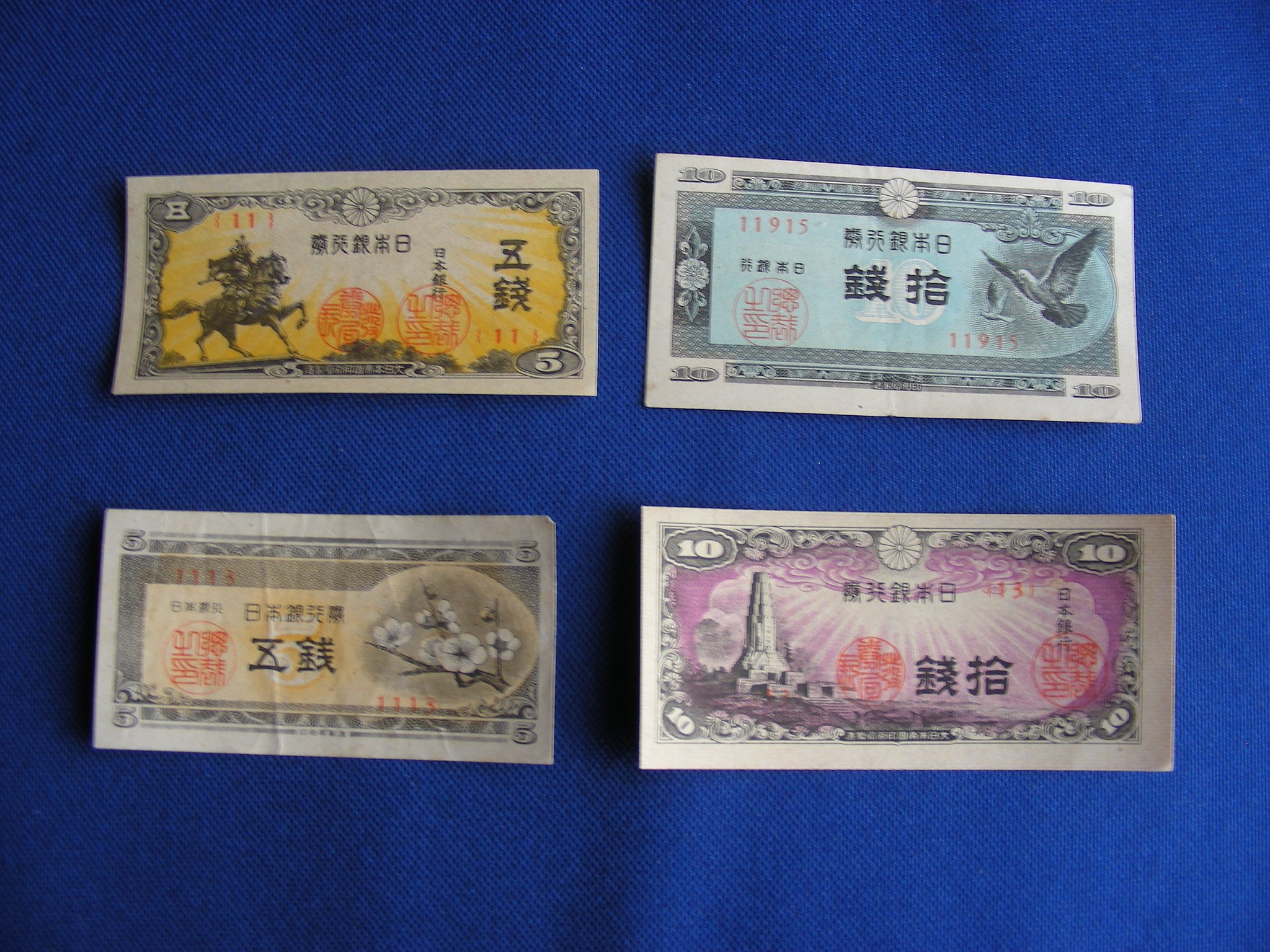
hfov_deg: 49.0
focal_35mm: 38
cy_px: 476
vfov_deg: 37.7
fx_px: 1394
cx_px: 635
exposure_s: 1/11.4
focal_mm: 6.3
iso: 50
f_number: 3.5
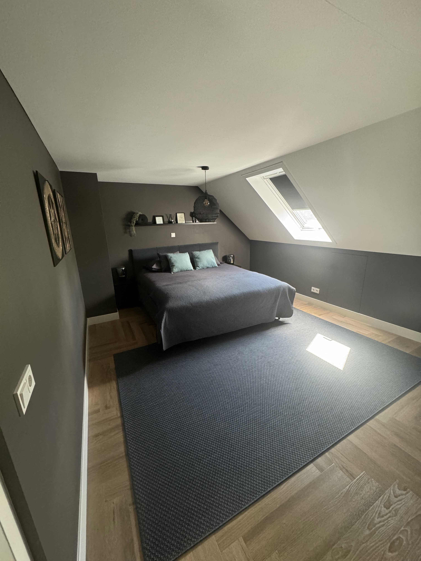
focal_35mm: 14
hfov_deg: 85.7
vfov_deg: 102.1
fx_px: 227
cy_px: 280
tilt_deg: -13.9
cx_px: 210
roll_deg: +0.8
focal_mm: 2.22
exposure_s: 1/60
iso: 500
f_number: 2.2
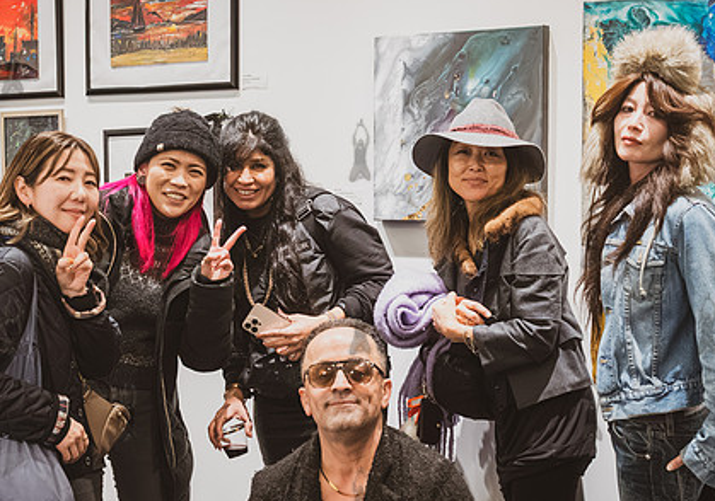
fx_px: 1272
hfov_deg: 31.3
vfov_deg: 22.3
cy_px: 240
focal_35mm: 63
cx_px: 287
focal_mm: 35
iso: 8000
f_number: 4
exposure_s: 1/400
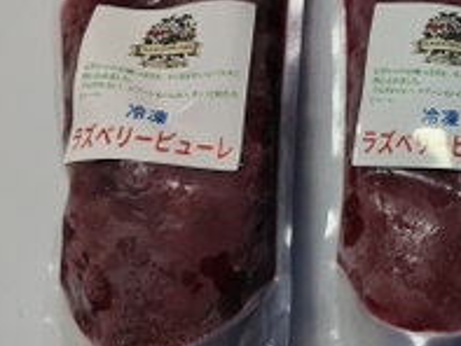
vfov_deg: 26.1
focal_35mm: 56
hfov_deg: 29.8
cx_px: 541
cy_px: 159
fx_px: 746
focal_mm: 5.5
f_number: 1.9
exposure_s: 1/60
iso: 158
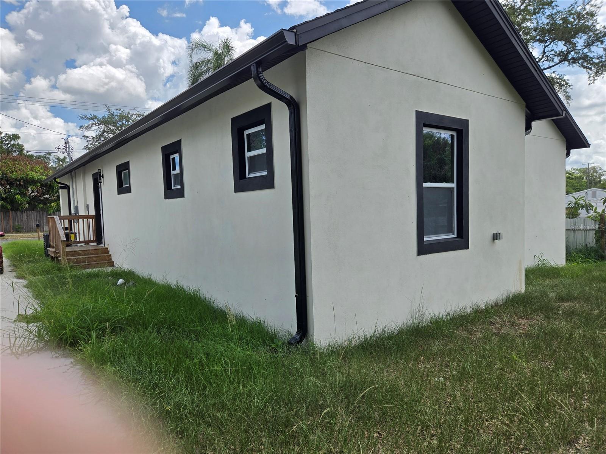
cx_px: 303
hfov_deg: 73.9
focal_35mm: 23
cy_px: 227
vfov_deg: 58.9
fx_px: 403
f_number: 1.8
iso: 25
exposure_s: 1/1681
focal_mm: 5.4
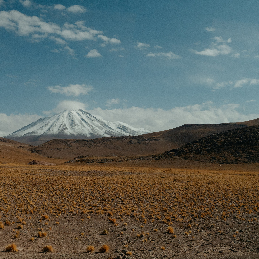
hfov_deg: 36.1
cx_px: 72
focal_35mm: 46
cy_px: 130
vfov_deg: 36.8
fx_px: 389
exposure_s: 1/5000
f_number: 4.5
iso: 640
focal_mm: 24
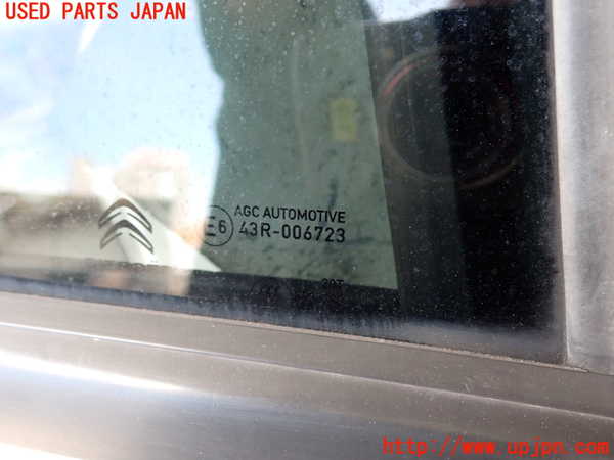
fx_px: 532
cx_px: 307
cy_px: 230
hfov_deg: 60.0
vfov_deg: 46.8
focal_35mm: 30
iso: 160
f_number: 2.3
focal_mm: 5.4
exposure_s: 1/60
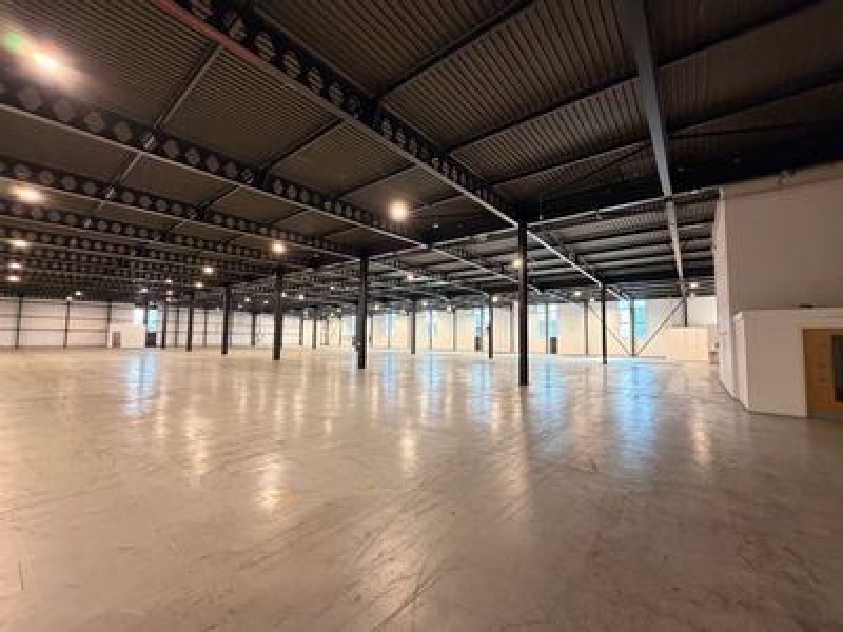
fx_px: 341
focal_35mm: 14
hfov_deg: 102.1
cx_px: 422
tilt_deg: +2.3
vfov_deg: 85.7
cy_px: 316
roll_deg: +0.5
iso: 250
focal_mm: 2.22
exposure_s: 1/50
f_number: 2.2
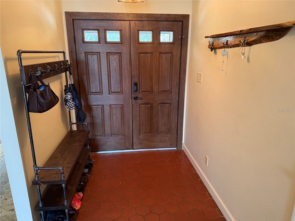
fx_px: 205
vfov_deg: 56.8
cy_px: 110
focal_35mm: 24
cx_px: 148
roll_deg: +0.0
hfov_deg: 71.6
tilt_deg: -15.7
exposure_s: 1/60
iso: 400
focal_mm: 6.76
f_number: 1.78
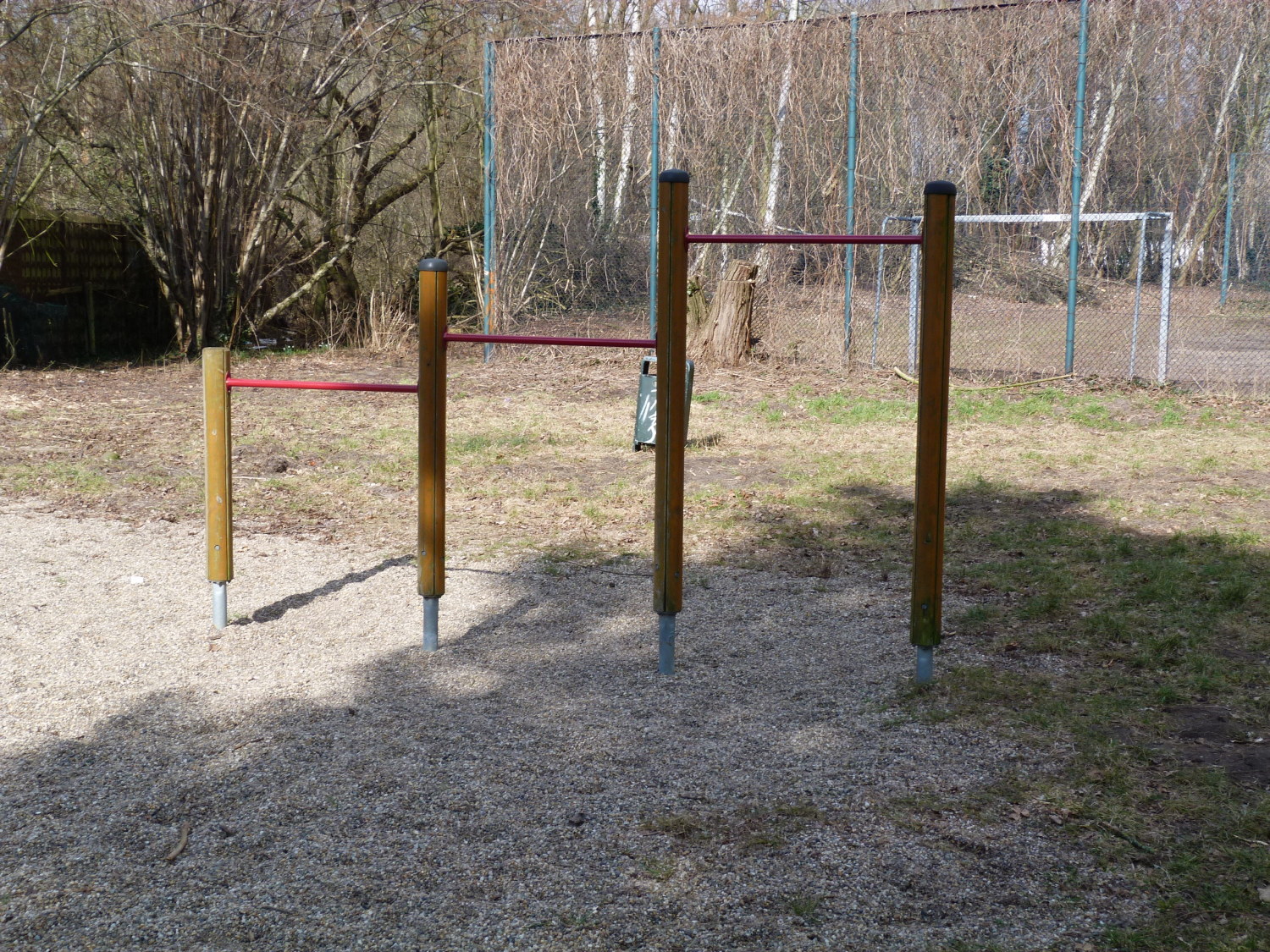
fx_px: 1798
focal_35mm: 49
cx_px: 635
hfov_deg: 38.9
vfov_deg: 29.7
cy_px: 476
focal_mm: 8.7
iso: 80
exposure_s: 1/200
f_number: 5
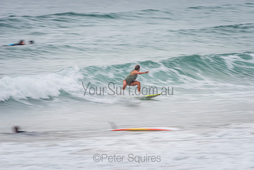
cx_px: 127
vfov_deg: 2.8
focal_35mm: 500
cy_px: 85
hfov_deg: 4.1
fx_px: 3528
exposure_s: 1/30
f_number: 8
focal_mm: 500
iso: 64
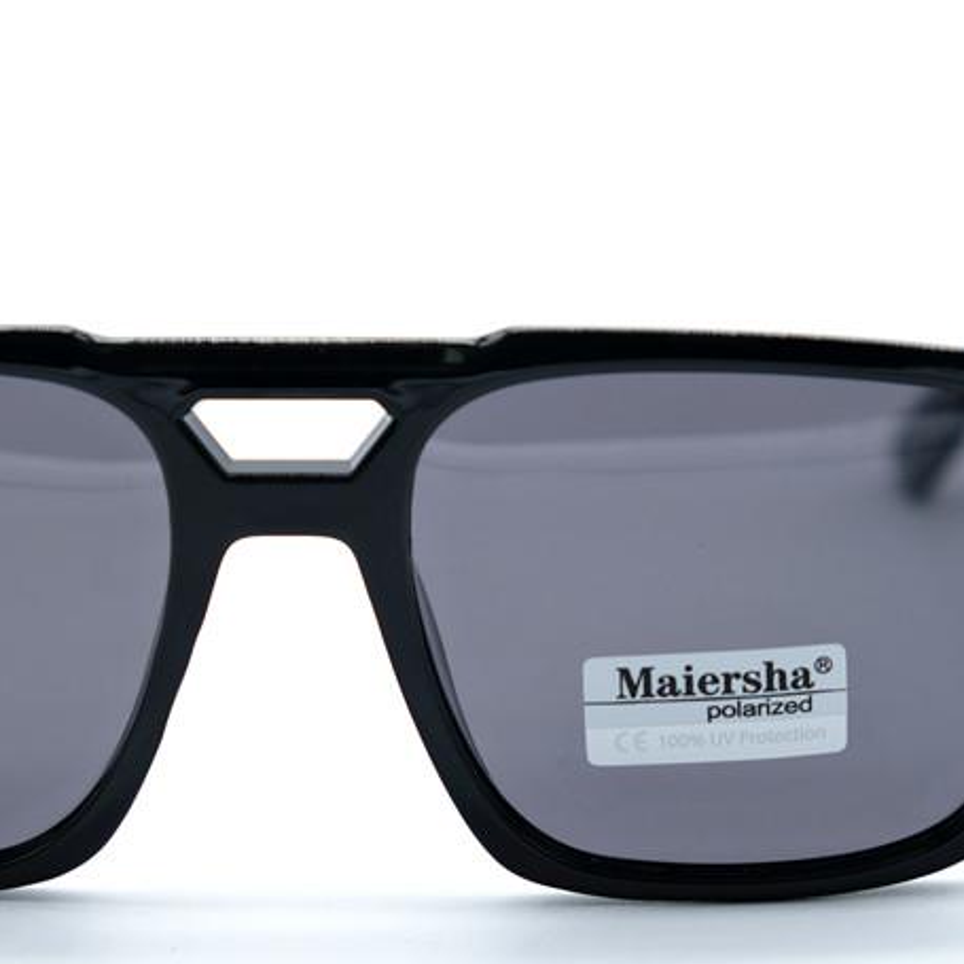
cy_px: 585
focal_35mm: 155
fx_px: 4884
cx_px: 345
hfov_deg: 11.3
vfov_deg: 11.3
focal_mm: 55
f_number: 5
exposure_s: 1/140
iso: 160
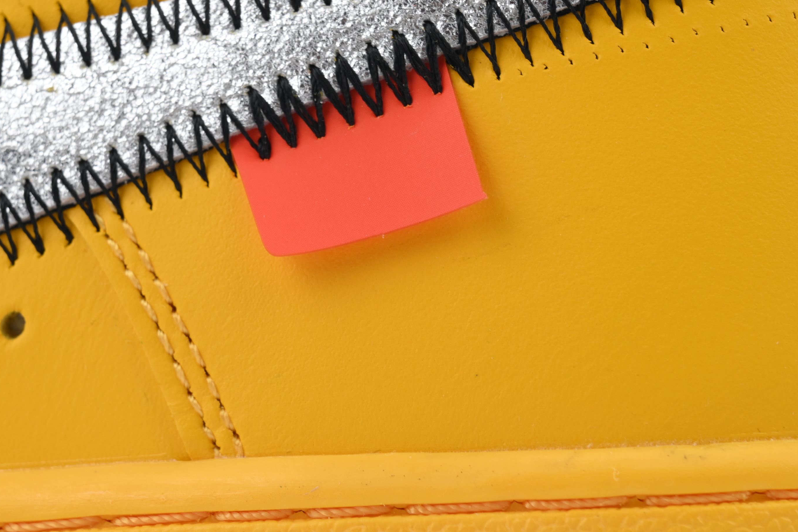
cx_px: 300
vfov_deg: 8.3
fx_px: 3680
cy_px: 234
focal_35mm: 166
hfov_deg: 12.4
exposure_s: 1/100
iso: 400
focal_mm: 110
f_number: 11
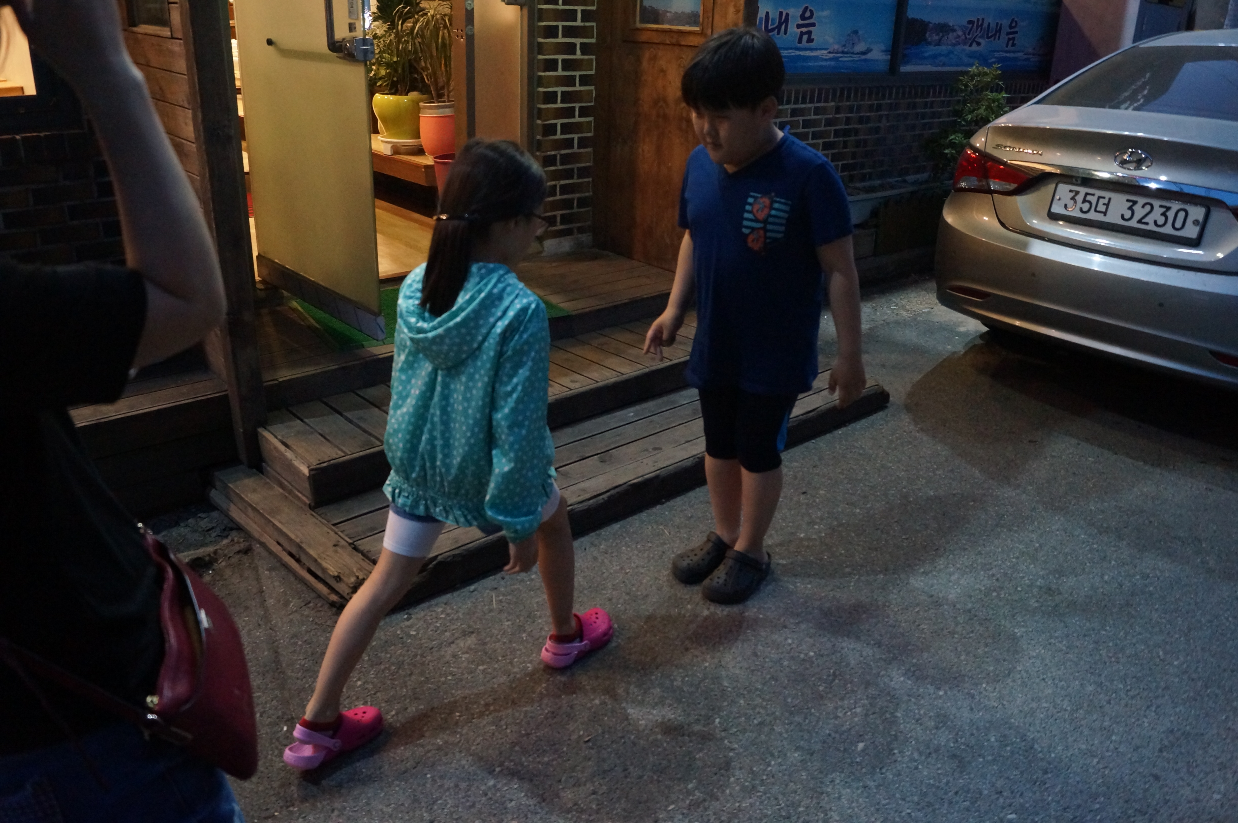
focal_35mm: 27
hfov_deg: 67.4
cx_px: 619
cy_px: 412
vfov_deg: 47.8
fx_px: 927
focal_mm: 18
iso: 2500
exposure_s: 1/60
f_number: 4
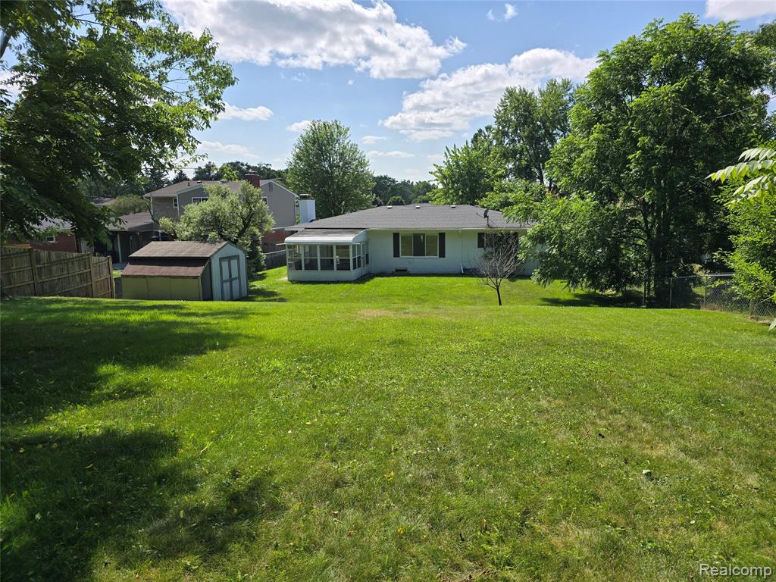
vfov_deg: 58.9
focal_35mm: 23
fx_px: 516
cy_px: 291
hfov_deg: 73.9
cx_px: 388
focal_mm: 6.3
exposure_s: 1/934
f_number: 1.7
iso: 12
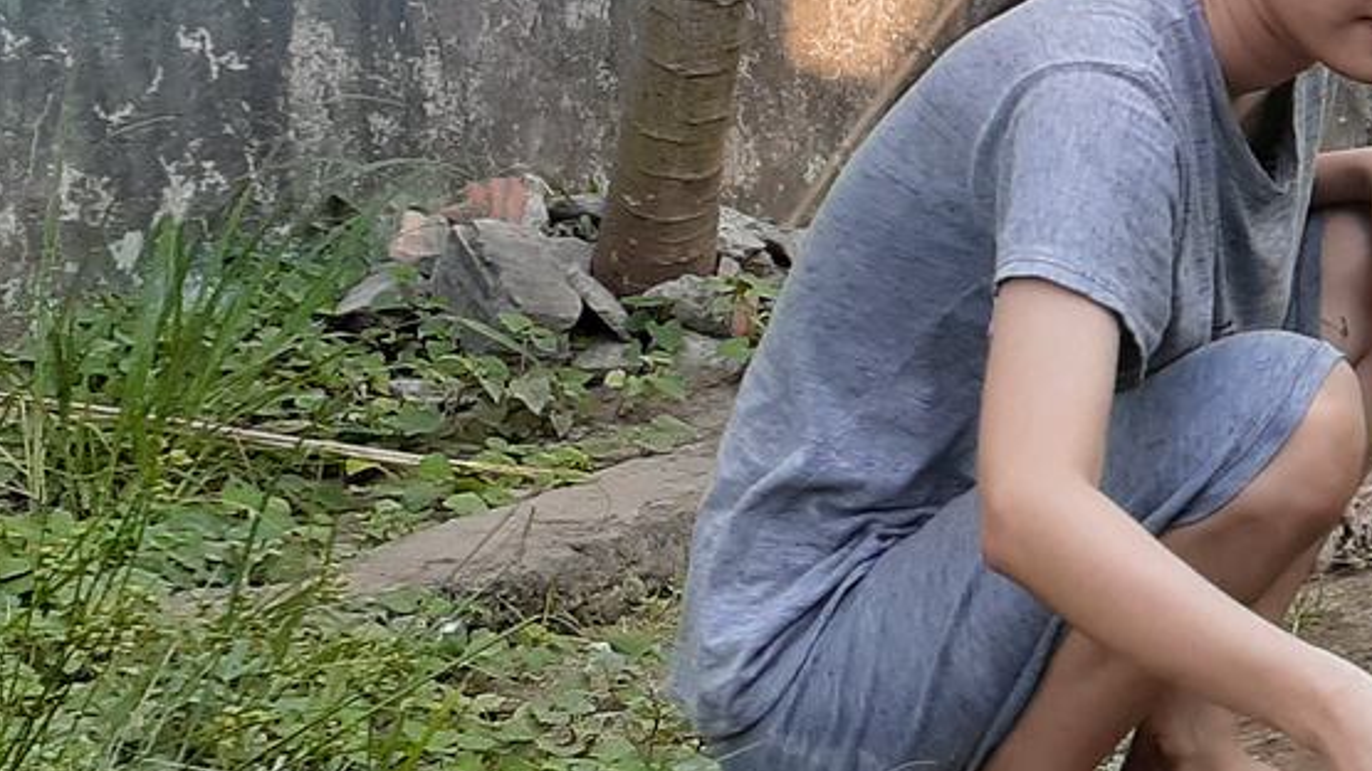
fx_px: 3856
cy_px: 213
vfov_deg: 11.4
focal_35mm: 106
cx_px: 2457
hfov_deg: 16.8
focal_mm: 3.6
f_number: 1.9
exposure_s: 1/165
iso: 40
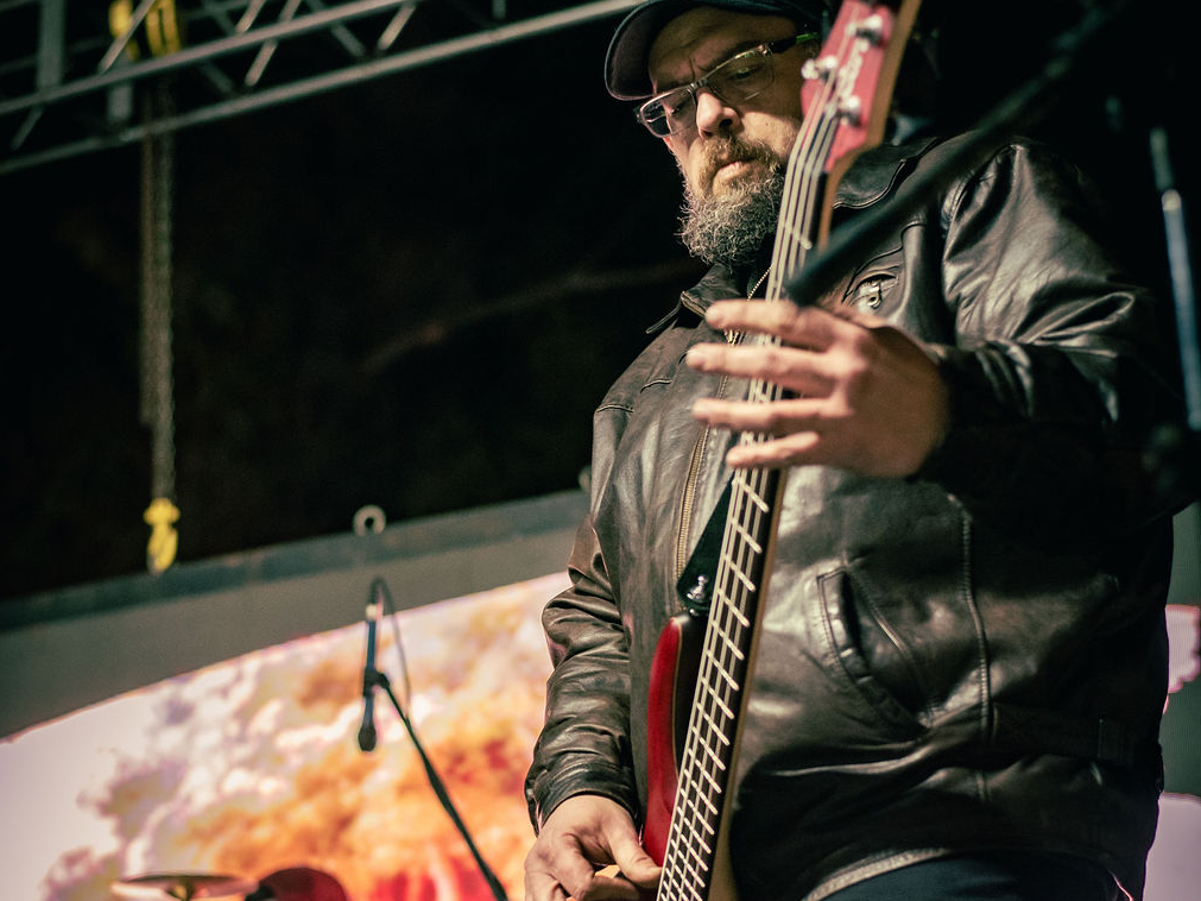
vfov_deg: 20.1
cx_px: 594
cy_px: 629
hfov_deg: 26.7
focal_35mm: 73
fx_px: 2532
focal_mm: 50
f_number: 2.5
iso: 2000
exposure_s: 1/200
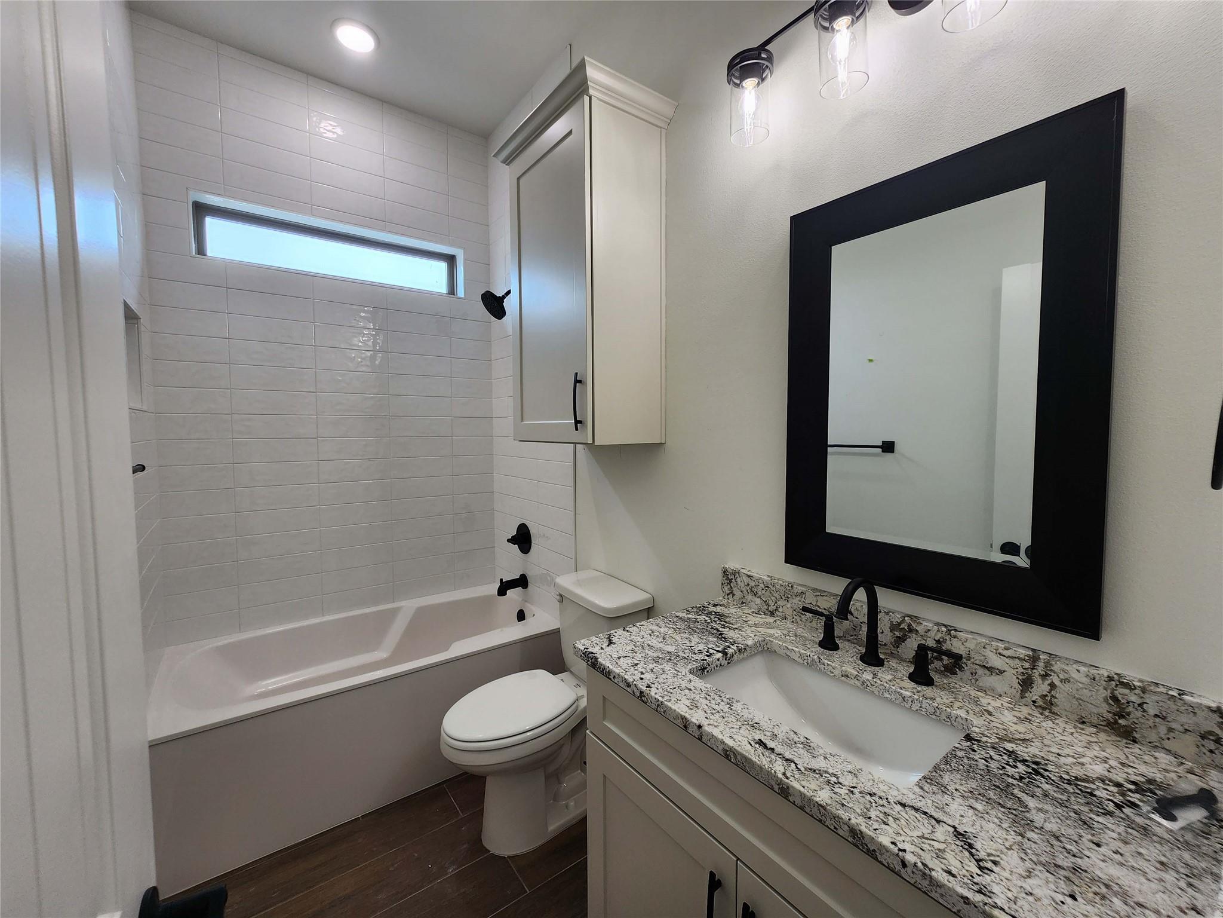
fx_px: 459
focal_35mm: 13
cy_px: 459
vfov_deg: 89.9
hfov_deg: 106.2
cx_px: 612
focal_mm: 2.2
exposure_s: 1/120
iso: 80
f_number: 2.2
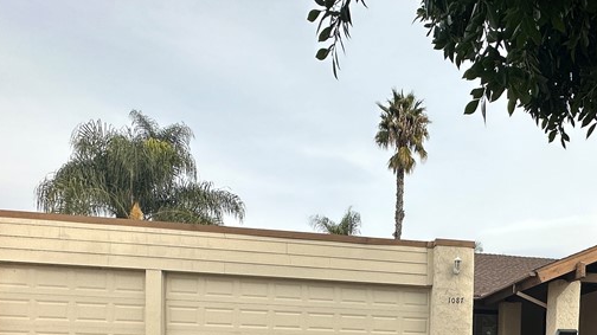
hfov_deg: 59.4
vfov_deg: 32.6
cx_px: 447
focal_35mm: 31
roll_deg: -1.7
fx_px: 491
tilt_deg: -2.8
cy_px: 378
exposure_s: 1/1319
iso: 40
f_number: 2.2
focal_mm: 2.22
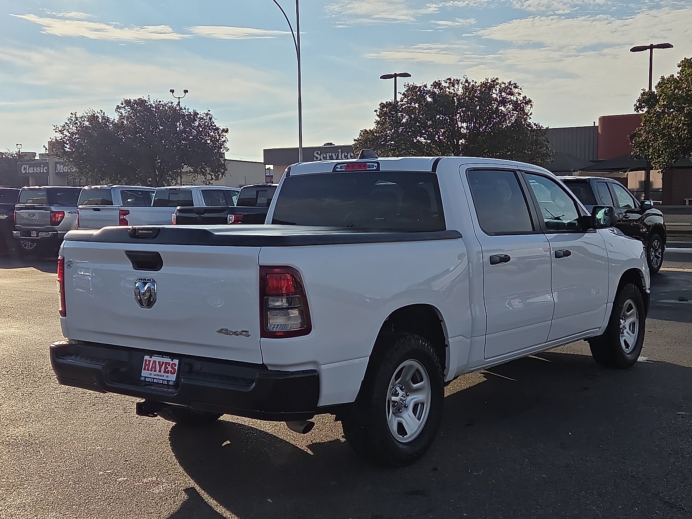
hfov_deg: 42.1
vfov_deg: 32.2
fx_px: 900
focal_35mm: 45
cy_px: 260
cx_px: 346
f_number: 1.8
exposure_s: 1/5000
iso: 25
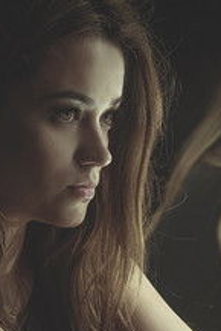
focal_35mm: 290
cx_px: 66
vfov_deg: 7.1
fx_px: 2666
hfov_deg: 4.7
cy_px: 293
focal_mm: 140
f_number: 6.3
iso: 1000
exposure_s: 1/160
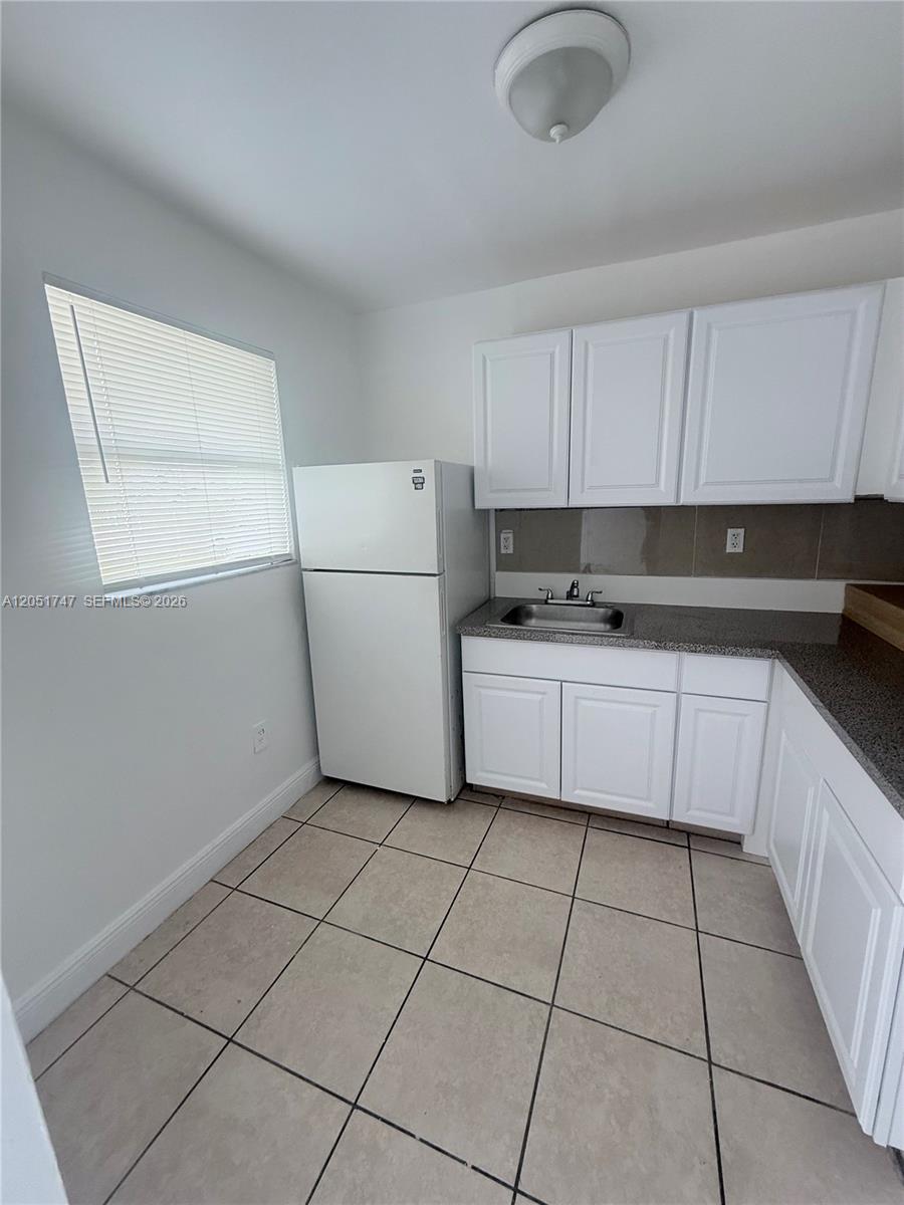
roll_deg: +2.2
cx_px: 452
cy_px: 602
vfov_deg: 102.1
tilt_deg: -13.0
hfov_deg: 85.7
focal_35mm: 14
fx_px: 487
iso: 200
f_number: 2.2
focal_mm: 2.22
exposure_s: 1/99
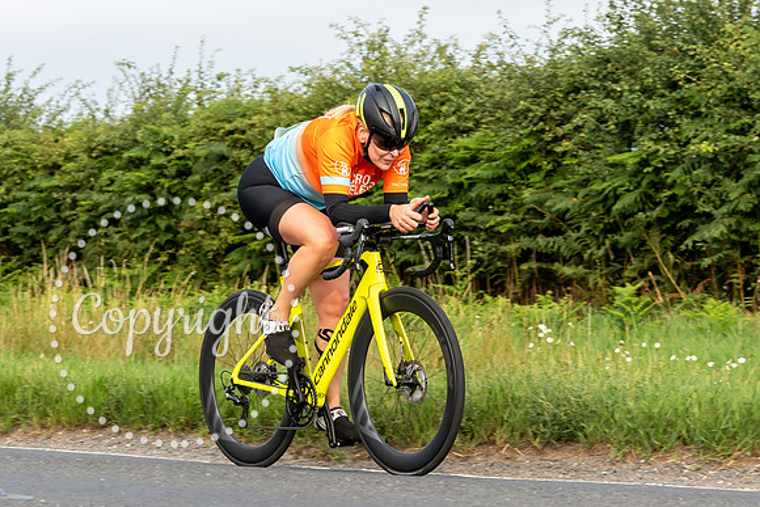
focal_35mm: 165
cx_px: 364
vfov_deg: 8.3
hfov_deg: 12.5
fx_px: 3474
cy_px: 296
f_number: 5.6
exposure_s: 1/640
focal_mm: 74
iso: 320
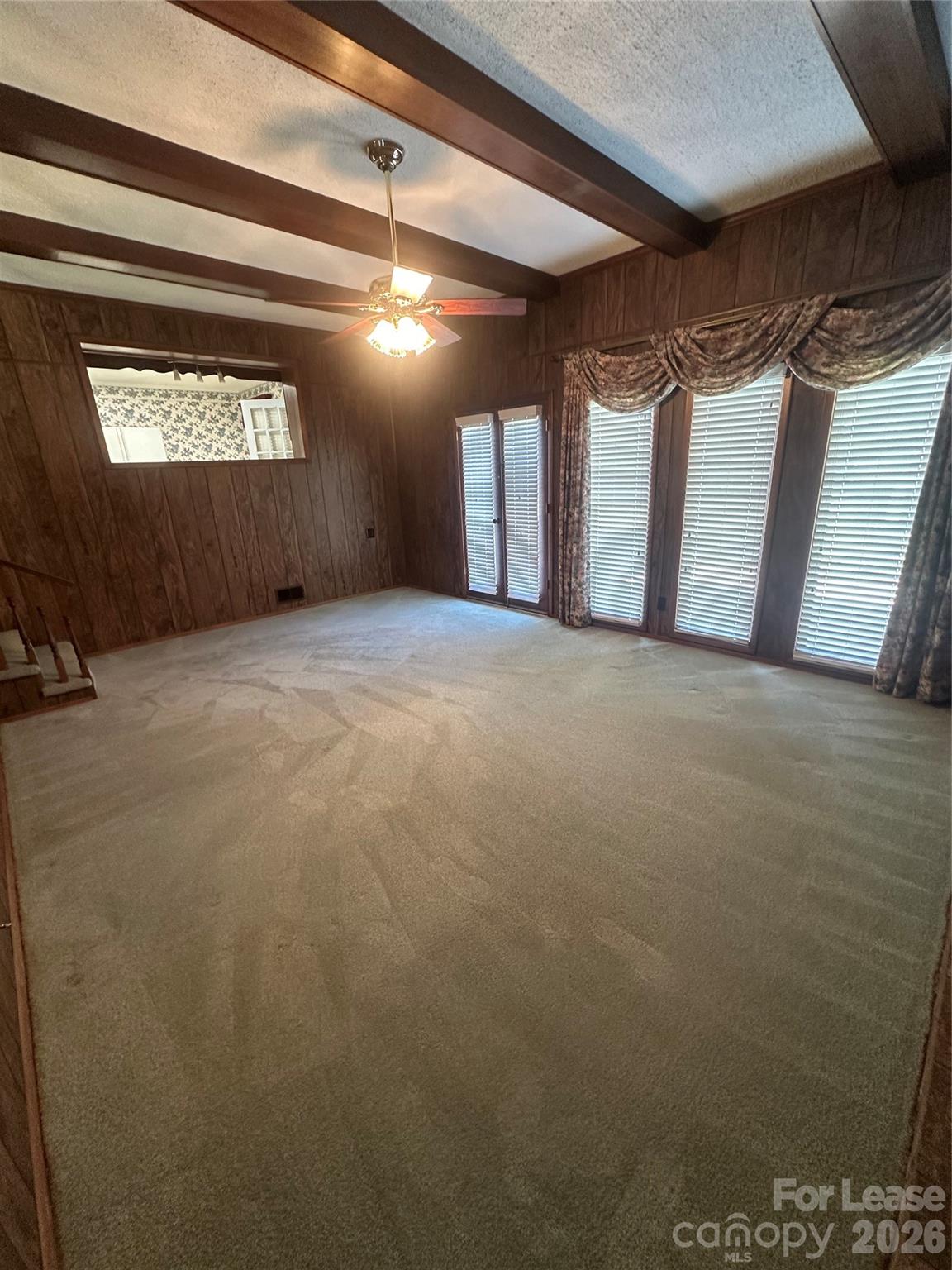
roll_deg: +1.0
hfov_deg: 85.7
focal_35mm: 14
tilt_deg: -16.0
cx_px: 476
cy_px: 635
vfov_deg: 102.1
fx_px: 513
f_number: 2.2
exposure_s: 1/60
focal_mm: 2.22
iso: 320
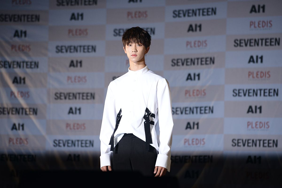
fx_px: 1567
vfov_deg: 6.9
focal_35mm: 200
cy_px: 94
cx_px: 141
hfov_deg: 10.3
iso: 1250
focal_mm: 200
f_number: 4
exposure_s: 1/320
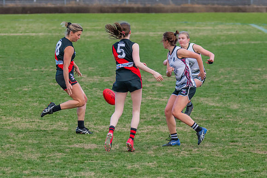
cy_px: 77
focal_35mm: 471
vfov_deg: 2.9
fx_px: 3496
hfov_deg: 4.4
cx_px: 95
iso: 800
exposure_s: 1/1250
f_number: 4.5
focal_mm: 195
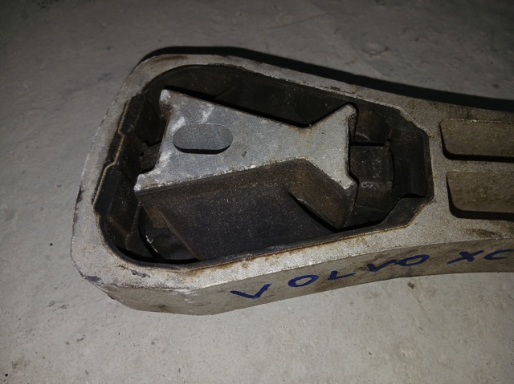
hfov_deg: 67.3
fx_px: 386
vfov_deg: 53.0
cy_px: 192
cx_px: 257
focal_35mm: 26
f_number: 1.8
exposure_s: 1/100
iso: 32
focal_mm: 3.98
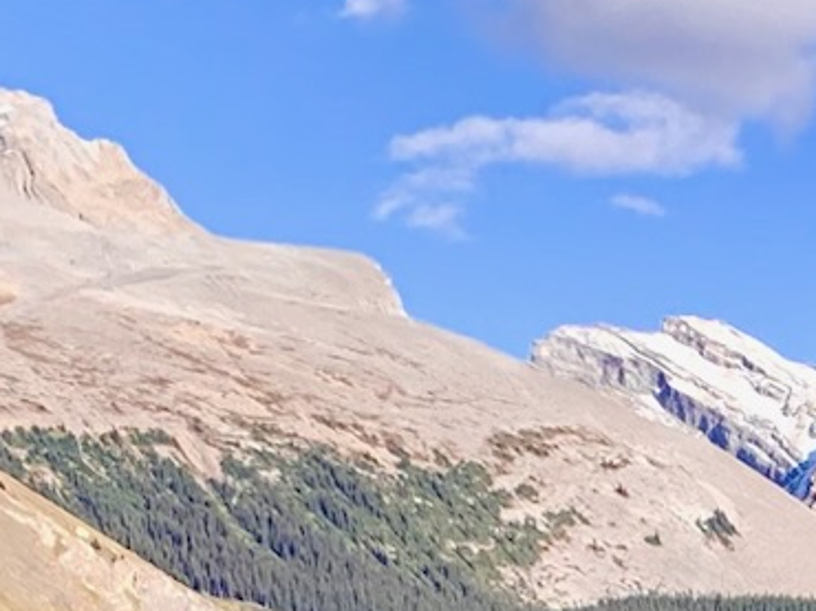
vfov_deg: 9.1
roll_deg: +2.3
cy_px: 1520
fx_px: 3392
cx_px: 1828
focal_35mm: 144
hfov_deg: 11.7
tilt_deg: -11.0
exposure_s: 1/1043
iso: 25
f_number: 1.8
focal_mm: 4.25
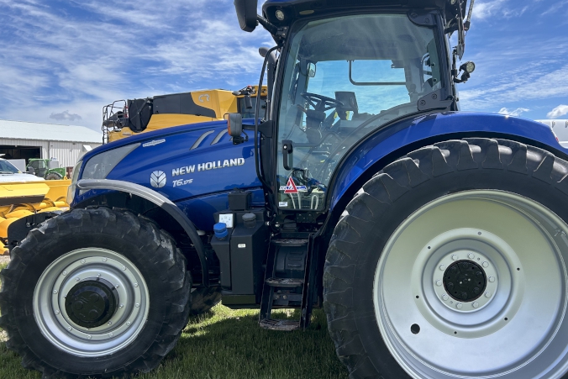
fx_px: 505
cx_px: 313
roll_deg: +0.7
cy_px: 193
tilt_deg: -2.0
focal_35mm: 32
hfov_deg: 58.6
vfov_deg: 41.1
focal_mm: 5.7
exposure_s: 1/2632
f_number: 1.5
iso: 50
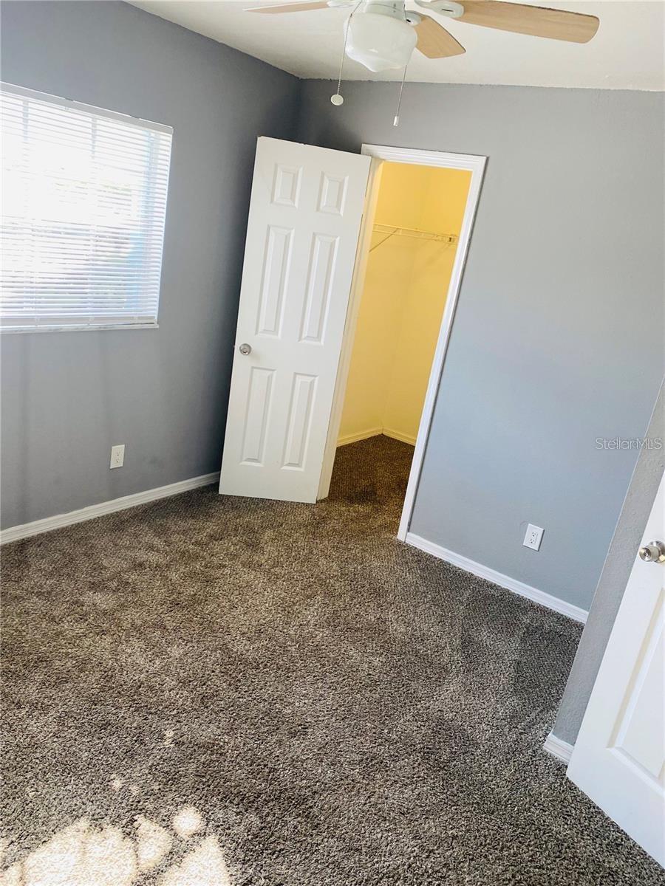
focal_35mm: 26
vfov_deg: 67.3
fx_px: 666
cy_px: 443
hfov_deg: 53.1
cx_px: 332
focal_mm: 4.25
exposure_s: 1/120
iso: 125
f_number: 1.8
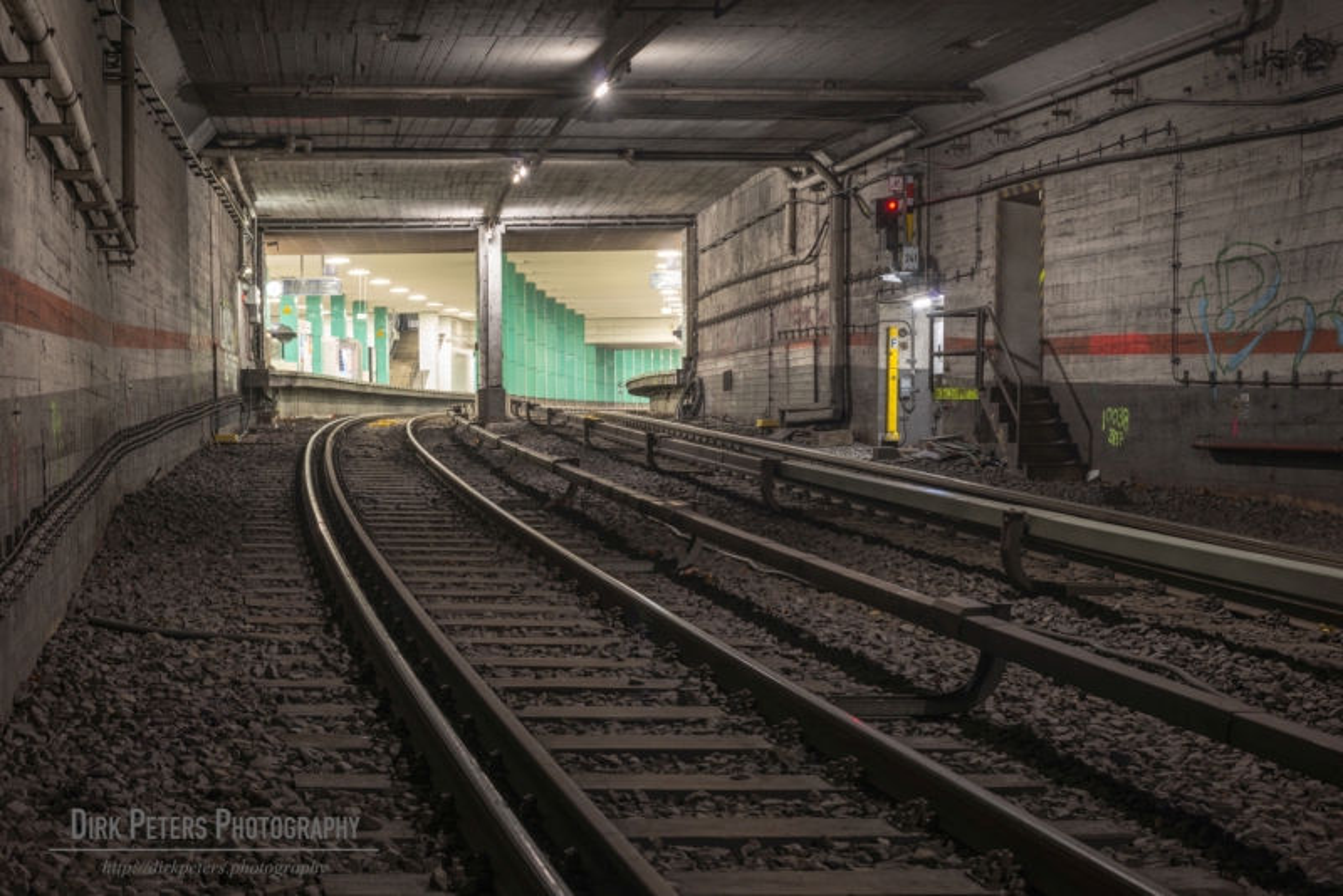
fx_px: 1866
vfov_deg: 27.0
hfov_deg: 39.6
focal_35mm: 50
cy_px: 448
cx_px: 672
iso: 100
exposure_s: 10
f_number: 10
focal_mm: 50
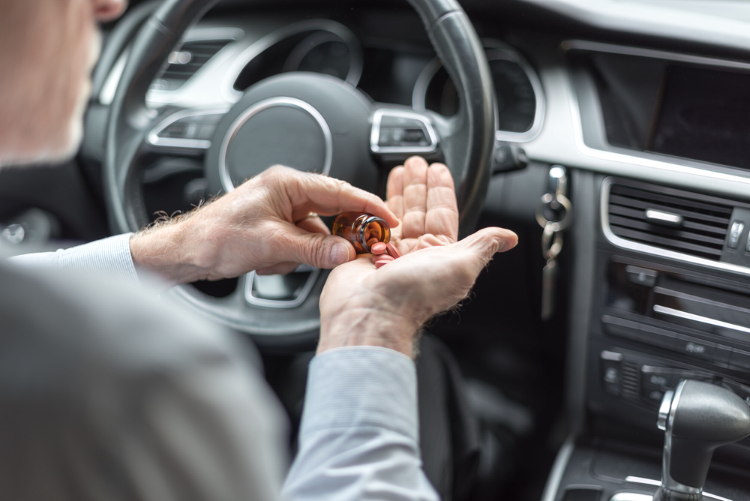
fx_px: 1042
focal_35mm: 50
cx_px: 375
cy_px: 250
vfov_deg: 27.0
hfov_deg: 39.6
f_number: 1.4
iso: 100
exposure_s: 1/160
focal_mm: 50
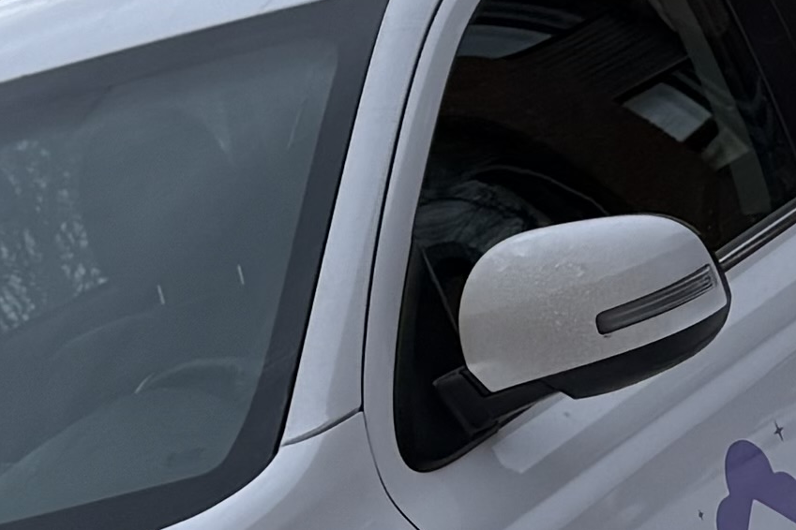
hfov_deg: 12.2
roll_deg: +16.7
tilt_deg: -11.7
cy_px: 481
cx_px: 694
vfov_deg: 8.1
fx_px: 3714
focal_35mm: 168
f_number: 1.78
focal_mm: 6.76
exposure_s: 1/319
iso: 80
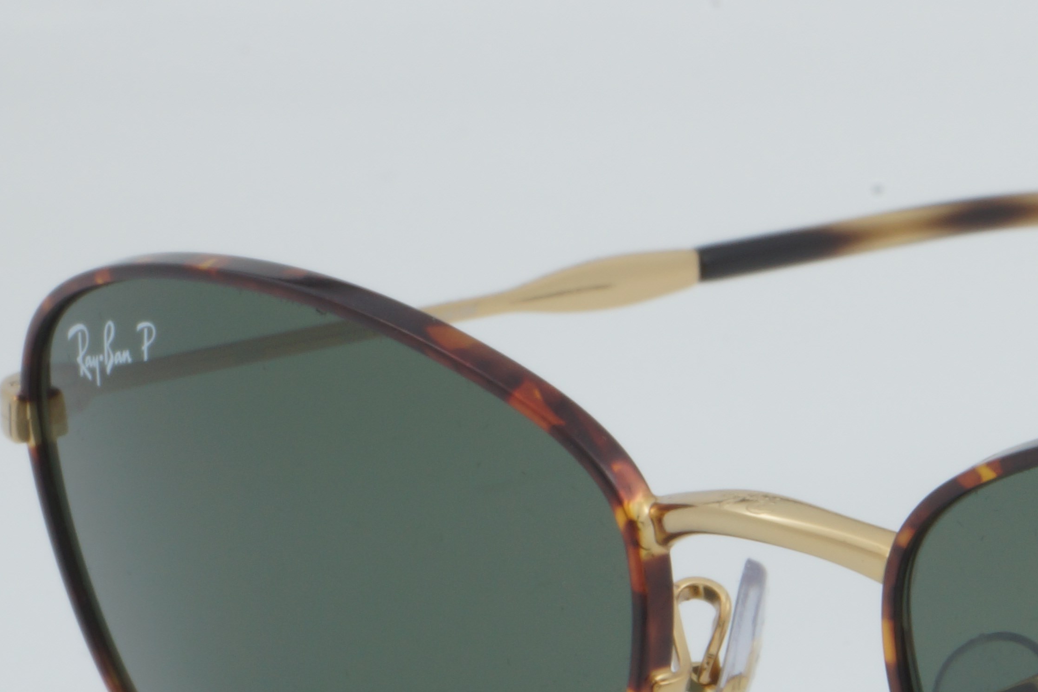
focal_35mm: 222
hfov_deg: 9.1
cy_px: 714
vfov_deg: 6.2
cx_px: 1391
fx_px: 6411
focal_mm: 55
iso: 100
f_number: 29
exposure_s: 1/4
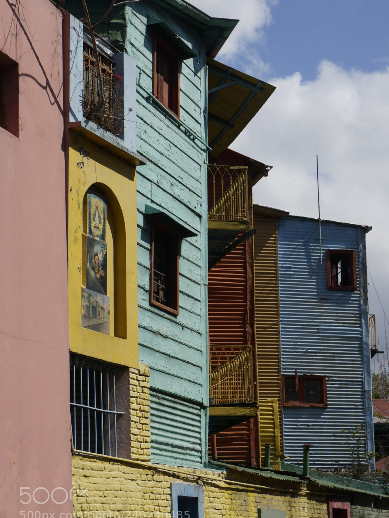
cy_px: 249
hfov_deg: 18.3
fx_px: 1207
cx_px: 193
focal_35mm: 81
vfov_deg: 24.2
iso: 100
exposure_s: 1/250
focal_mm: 49
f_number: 11
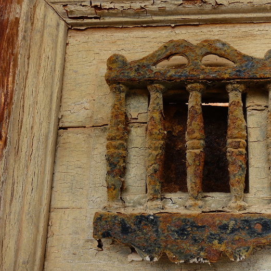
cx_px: 196
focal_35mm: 31
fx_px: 275
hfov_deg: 50.8
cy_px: 136
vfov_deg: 52.5
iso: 200
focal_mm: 8.8
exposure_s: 1/60
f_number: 11
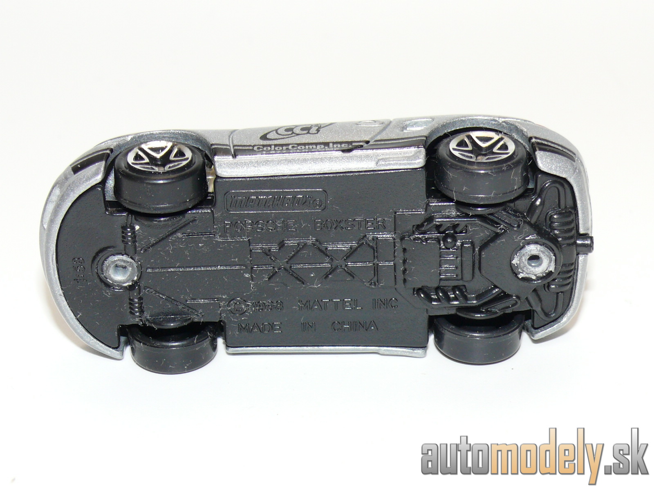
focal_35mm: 102
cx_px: 327
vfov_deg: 14.5
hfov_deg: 19.3
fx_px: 1927
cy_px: 245
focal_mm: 13.3
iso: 100
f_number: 4
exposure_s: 1/30
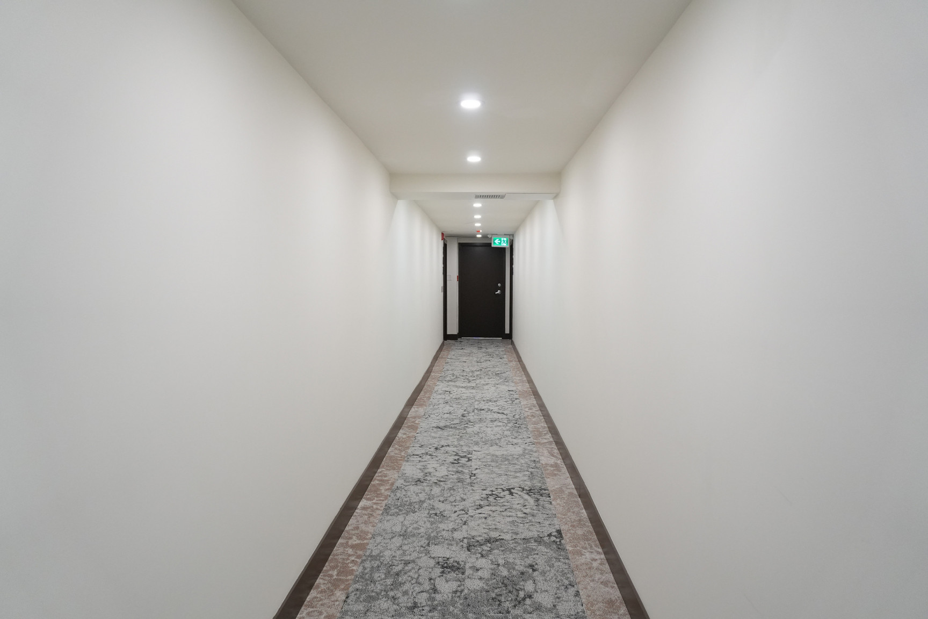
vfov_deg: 53.1
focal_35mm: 24
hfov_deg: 73.7
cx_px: 464
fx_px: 619
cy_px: 310
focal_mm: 16
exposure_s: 1/160
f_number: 4
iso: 1250
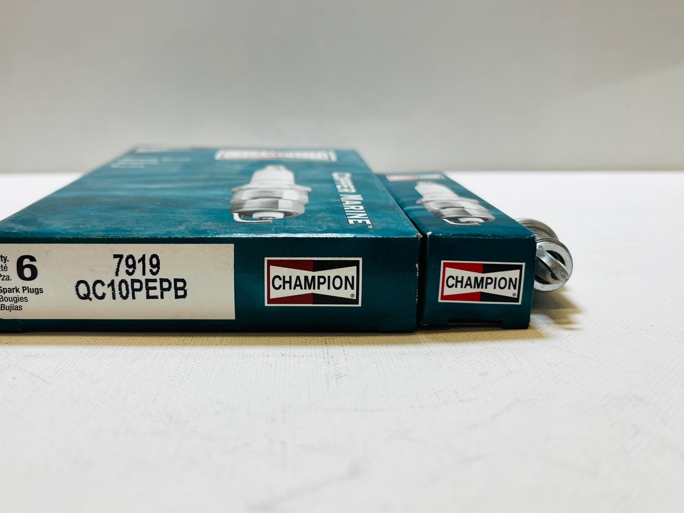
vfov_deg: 46.7
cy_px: 231
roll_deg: +0.1
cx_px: 296
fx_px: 593
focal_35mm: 30
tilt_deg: -12.9
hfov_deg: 59.7
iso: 32
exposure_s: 1/120
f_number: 1.6
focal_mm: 5.1
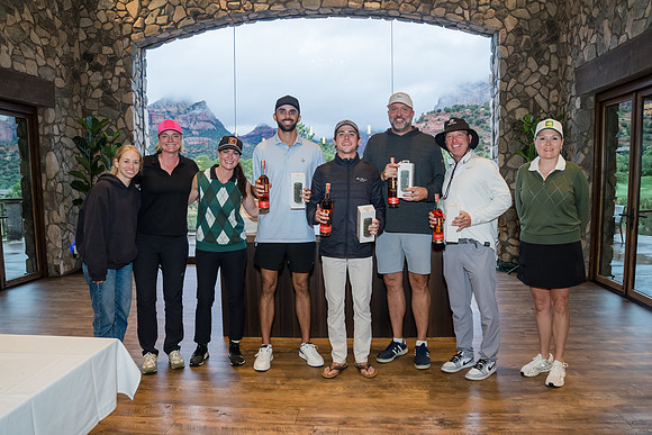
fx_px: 478
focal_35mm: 26
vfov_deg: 48.9
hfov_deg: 68.5
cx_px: 339
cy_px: 235
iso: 1600
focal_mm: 24
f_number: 4.5
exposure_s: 1/125
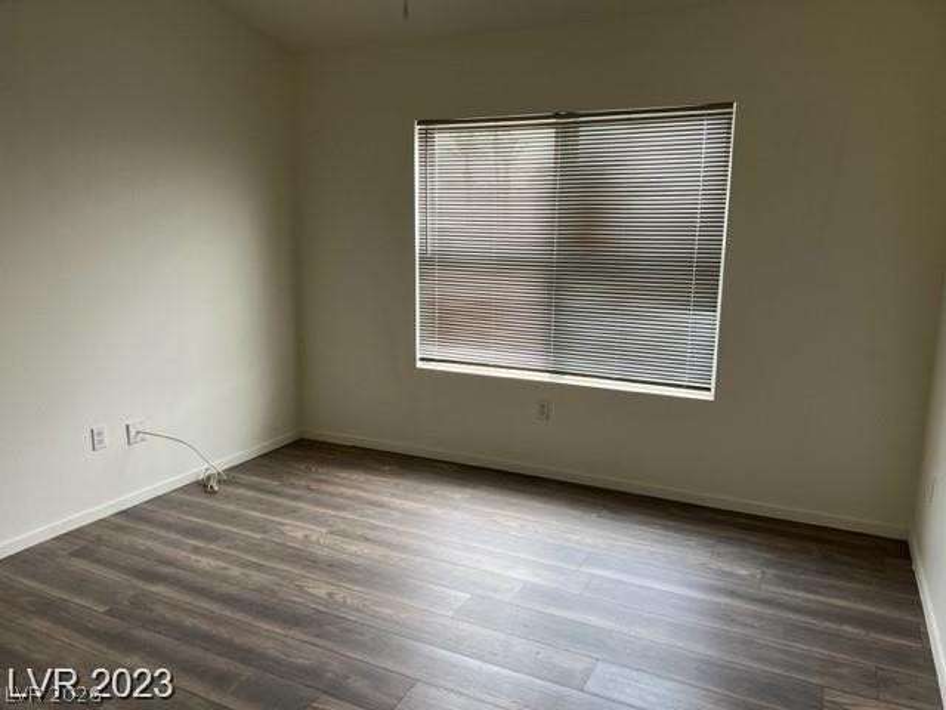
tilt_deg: -12.1
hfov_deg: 67.3
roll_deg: -0.5
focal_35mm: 26
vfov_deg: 53.1
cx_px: 473
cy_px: 355
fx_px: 711
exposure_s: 1/60
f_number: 1.5
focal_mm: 5.7
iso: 64
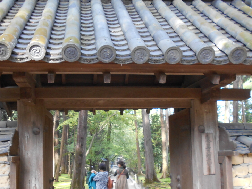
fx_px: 313
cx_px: 115
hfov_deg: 43.8
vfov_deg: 33.4
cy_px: 119
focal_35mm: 43
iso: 160
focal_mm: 4.6
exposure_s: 1/30
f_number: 3.2
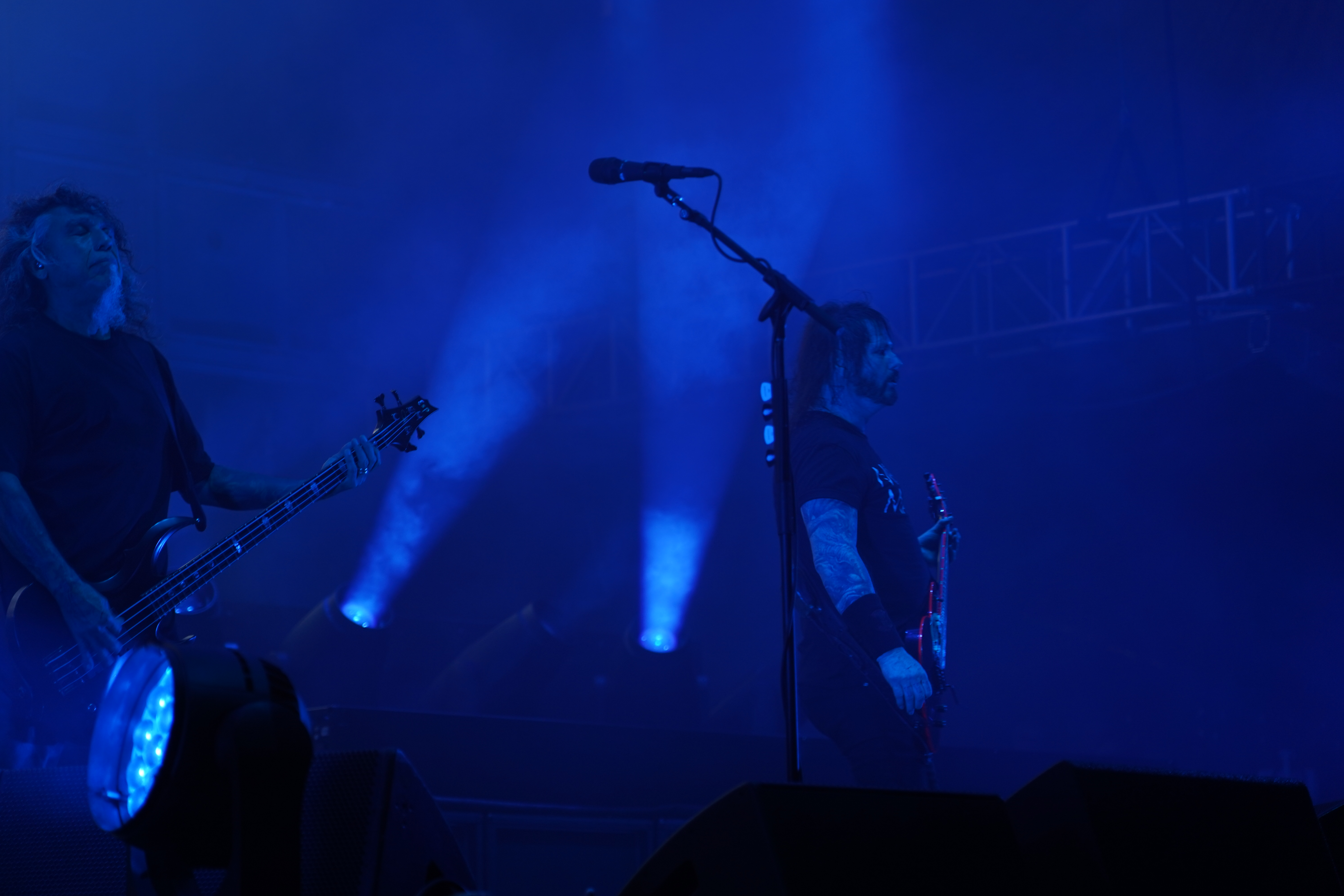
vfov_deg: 13.0
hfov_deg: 19.5
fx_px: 3920
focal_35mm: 105
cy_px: 448
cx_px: 672
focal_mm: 105
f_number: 4
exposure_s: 1/125
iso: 250
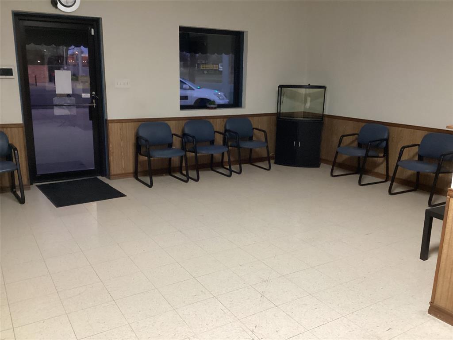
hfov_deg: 58.4
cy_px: 170
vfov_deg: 45.4
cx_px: 226
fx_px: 406
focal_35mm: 31
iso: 320
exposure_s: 1/40
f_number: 2.4
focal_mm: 3.3
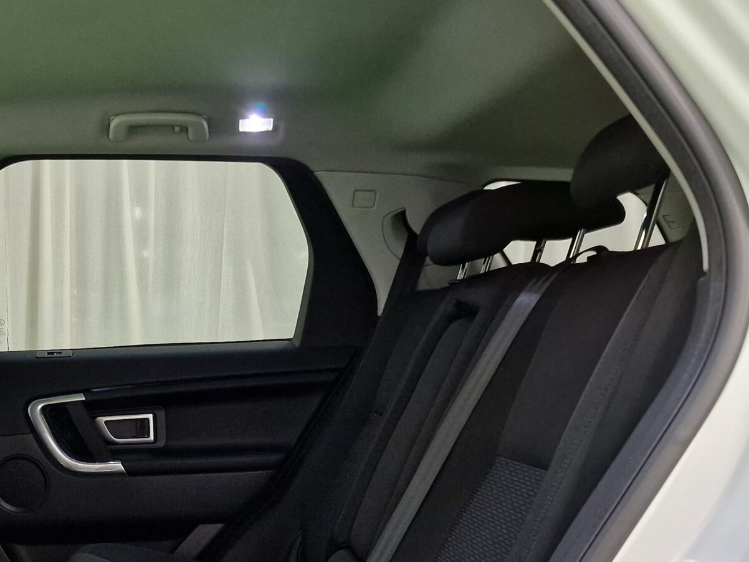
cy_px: 530
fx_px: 1060
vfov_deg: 28.3
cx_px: 121
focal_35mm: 49
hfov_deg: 37.2
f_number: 1.8
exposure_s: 1/50
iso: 320
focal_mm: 6.4
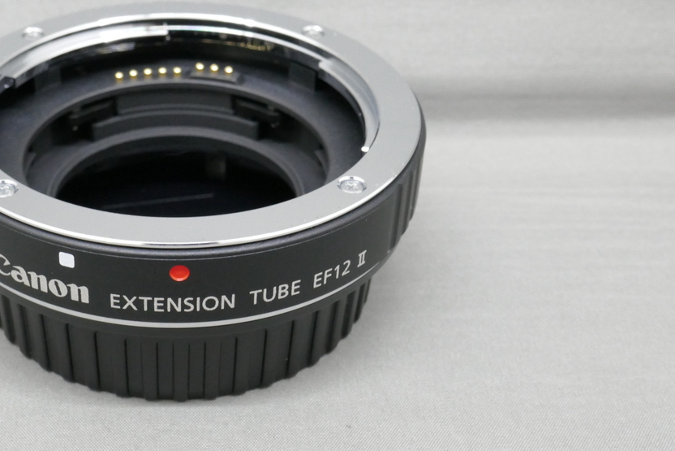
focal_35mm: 62
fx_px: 1163
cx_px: 209
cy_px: 185
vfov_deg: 21.9
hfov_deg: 32.0
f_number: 8
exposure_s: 1/13
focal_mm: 15.6
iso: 1600
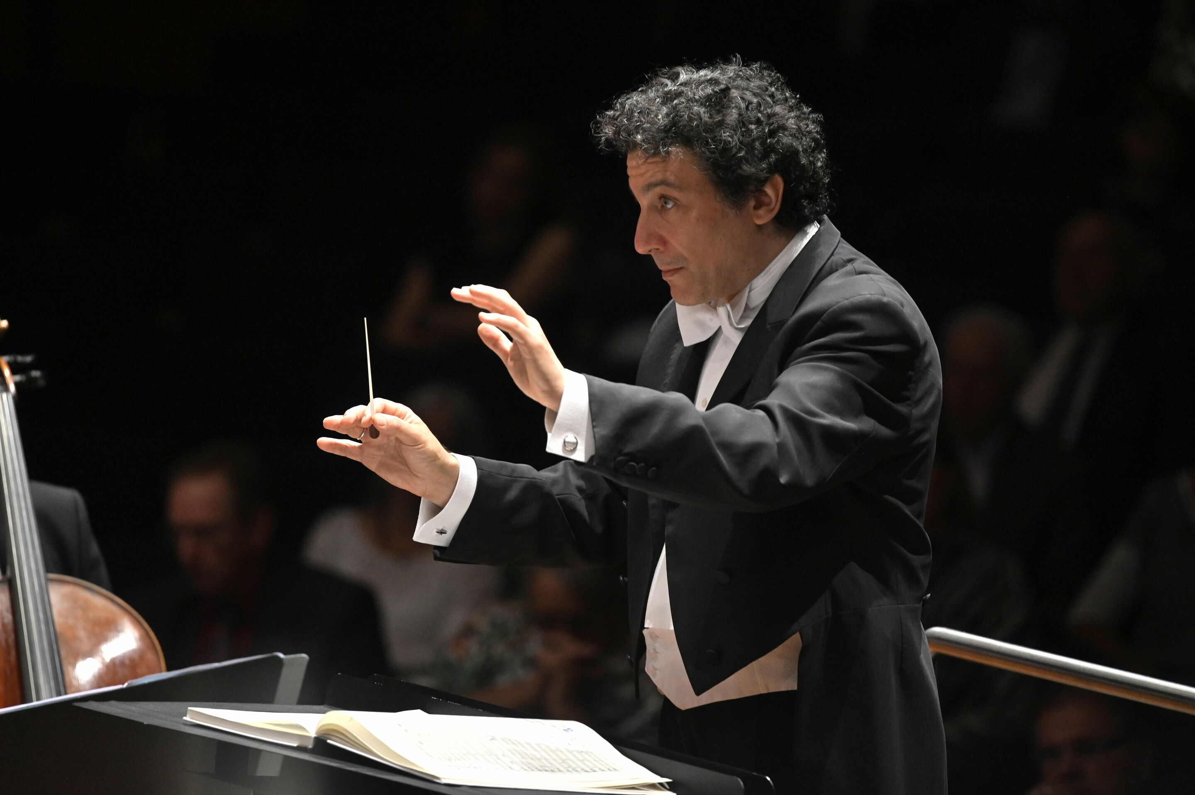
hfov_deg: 6.9
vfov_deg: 4.6
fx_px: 9951
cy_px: 398
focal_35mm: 300
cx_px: 598
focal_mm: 300
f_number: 4.5
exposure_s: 1/250
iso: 3200
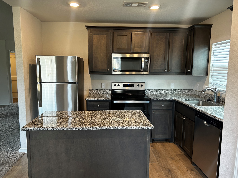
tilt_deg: -7.2
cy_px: 89
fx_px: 179
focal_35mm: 26
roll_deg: -0.5
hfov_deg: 67.3
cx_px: 119
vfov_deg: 53.1
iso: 100
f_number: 1.5
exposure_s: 1/60
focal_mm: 5.7
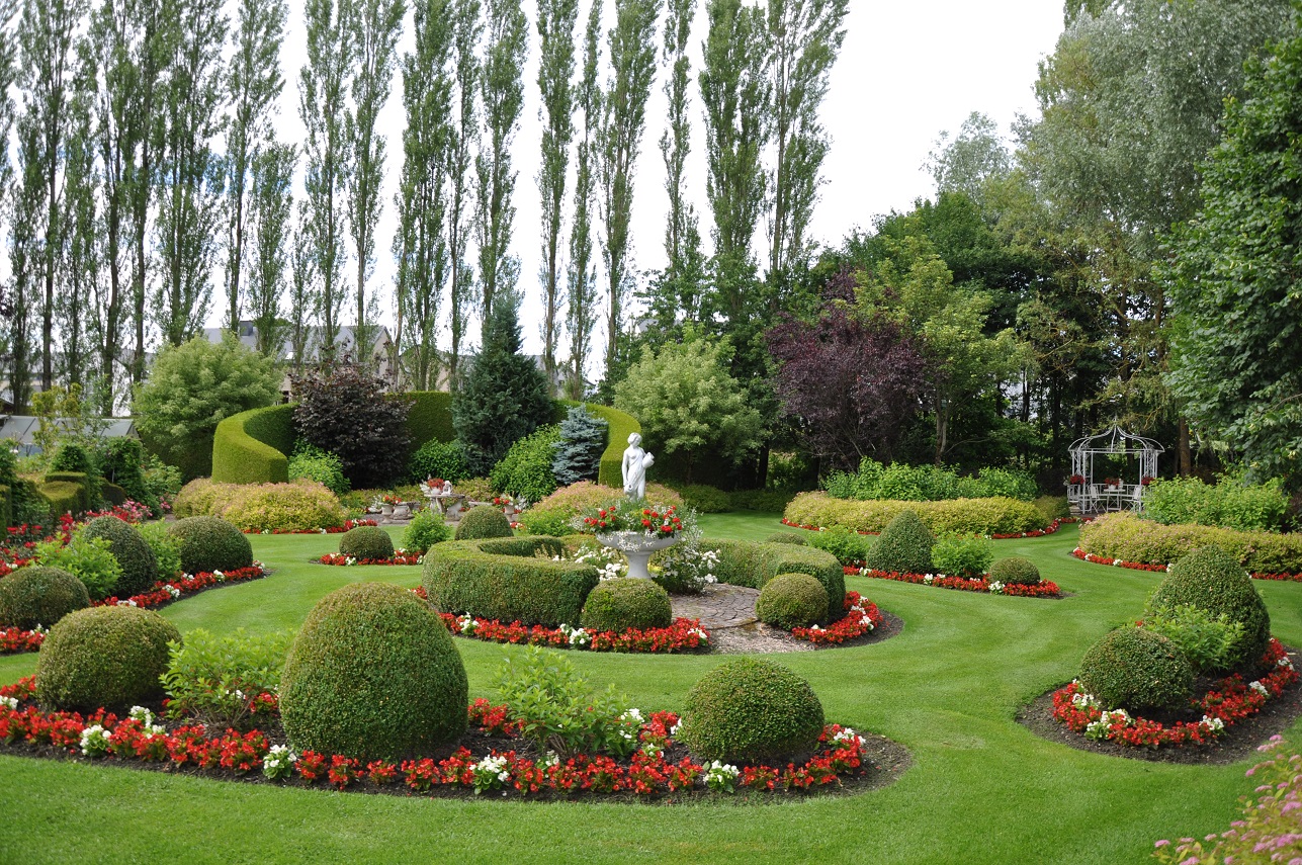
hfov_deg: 67.4
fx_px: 975
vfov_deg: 47.8
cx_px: 651
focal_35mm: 27
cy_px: 432
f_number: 5.6
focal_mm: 18
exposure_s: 1/200
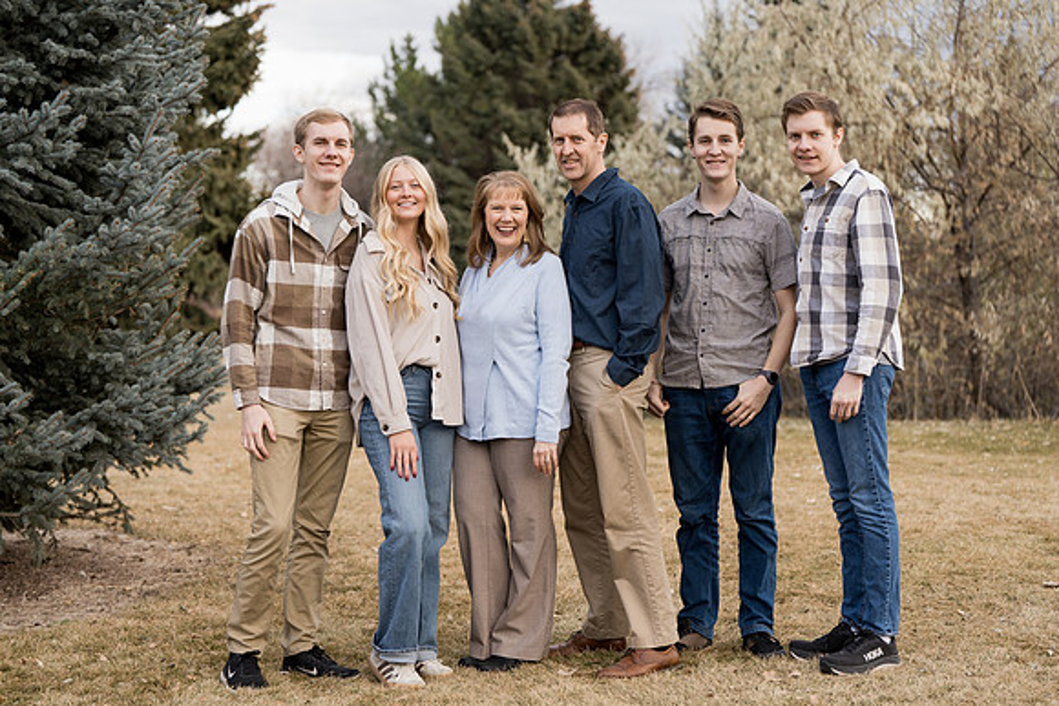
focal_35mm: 70
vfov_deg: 19.5
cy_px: 353
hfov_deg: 28.8
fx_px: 2060
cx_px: 530
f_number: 2.8
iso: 125
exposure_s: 1/200
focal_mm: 70
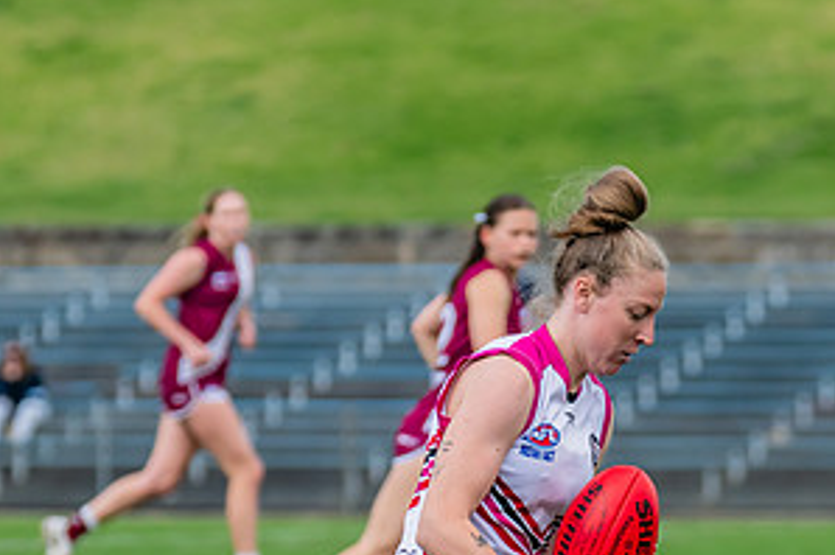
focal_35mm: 577
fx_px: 13368
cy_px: 571
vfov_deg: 2.4
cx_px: 584
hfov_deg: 3.6
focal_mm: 240
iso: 800
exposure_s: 1/1600
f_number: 6.3
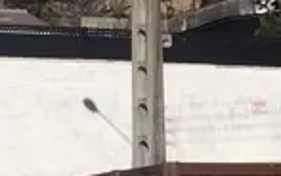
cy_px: 55
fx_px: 1456
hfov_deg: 11.0
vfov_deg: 6.9
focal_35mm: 190
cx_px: 92
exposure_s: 1/3817
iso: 32
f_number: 2.4
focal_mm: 3.3
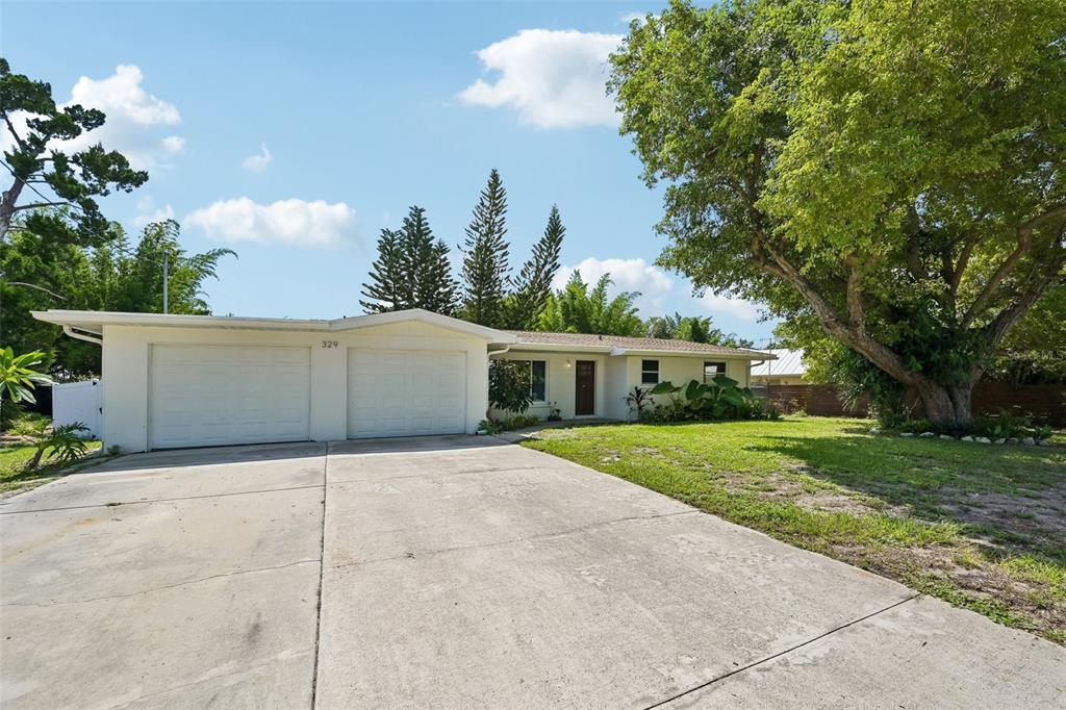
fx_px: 414
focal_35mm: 14
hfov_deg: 104.3
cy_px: 355
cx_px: 533
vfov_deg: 81.2
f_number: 8
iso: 400
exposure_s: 1/1600
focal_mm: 14
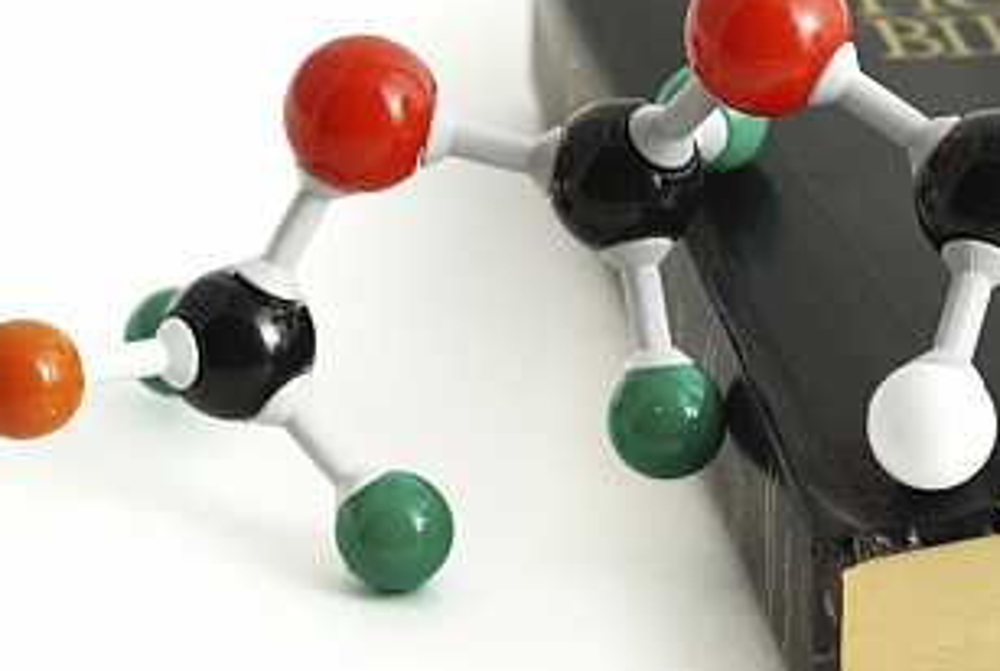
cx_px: 671
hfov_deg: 16.4
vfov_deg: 11.1
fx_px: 3451
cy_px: 257
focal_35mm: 124
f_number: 5.6
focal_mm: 50
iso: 100
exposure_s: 1/8
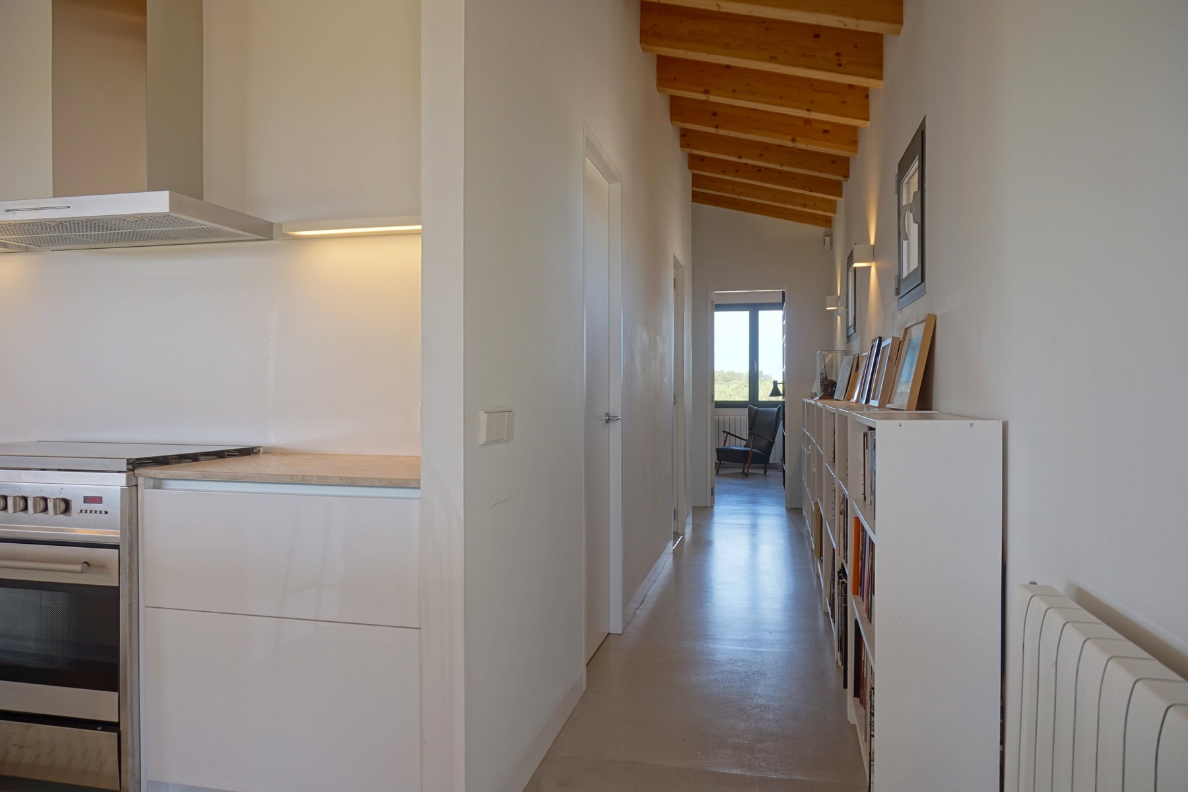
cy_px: 396
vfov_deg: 53.1
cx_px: 594
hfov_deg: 73.7
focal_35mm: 24
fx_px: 792
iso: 100
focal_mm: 16
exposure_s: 1/80
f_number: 4.5
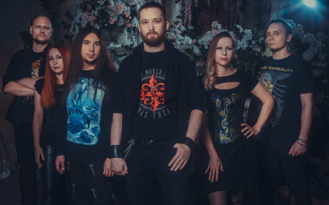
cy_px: 106
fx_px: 466
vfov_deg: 24.9
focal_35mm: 52
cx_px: 162
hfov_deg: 38.9
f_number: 11
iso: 400
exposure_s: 1/160
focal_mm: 50
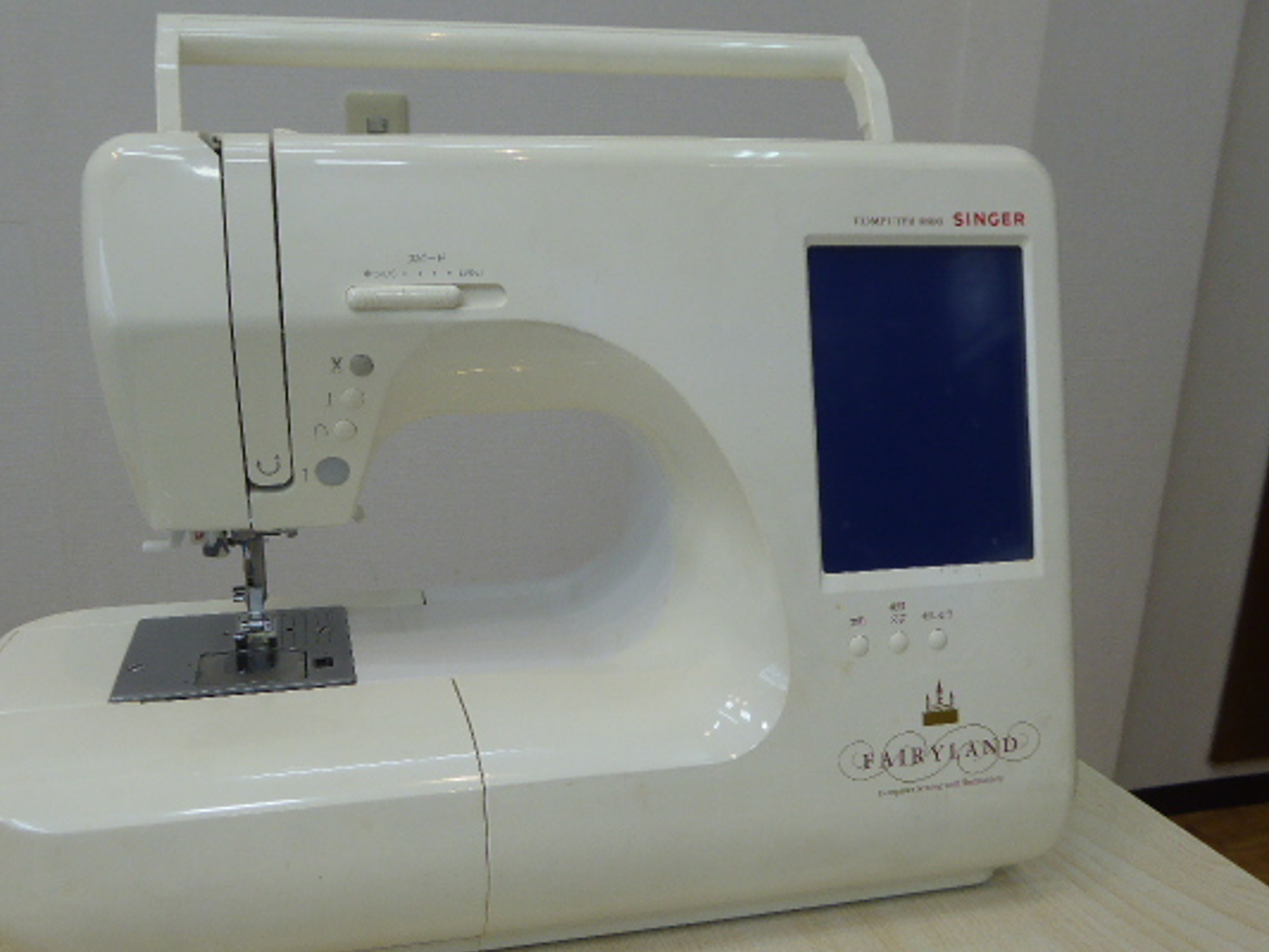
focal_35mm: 30
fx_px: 1100
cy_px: 533
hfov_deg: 59.5
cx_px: 510
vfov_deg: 46.7
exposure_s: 1/60
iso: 125
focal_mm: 4.3
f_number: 3.3
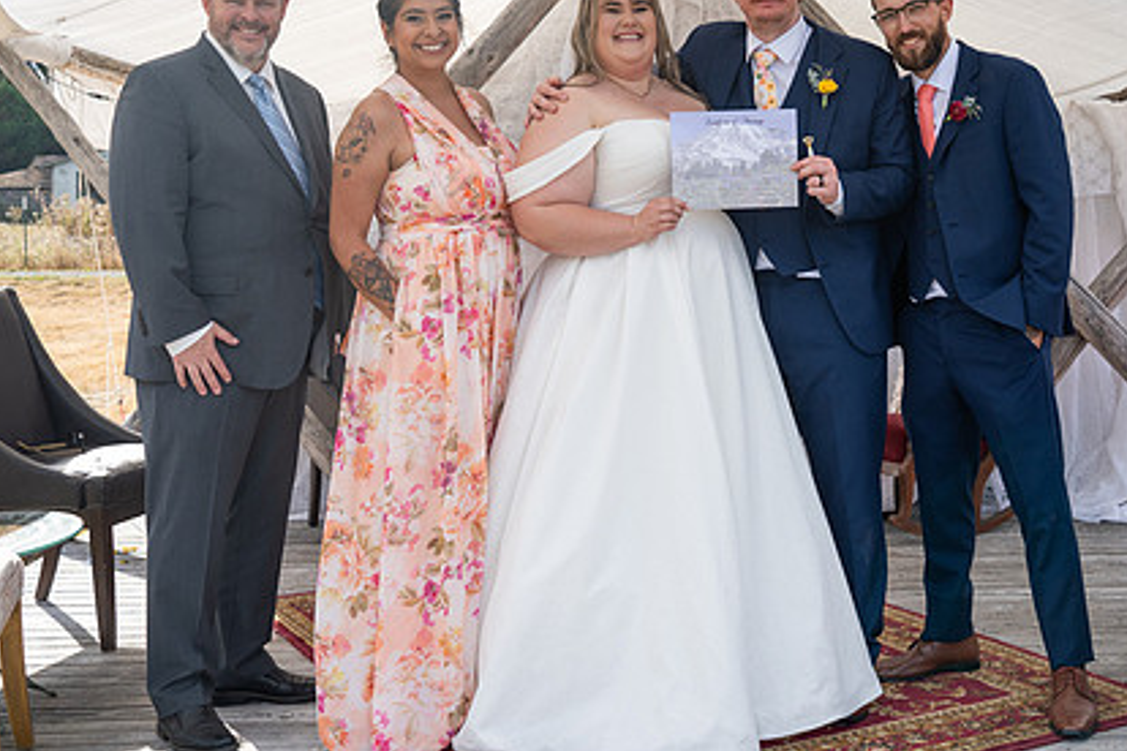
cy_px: 238
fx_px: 1534
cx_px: 724
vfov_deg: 27.3
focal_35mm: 49
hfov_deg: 40.0
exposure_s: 1/800
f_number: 5
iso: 400
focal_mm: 35
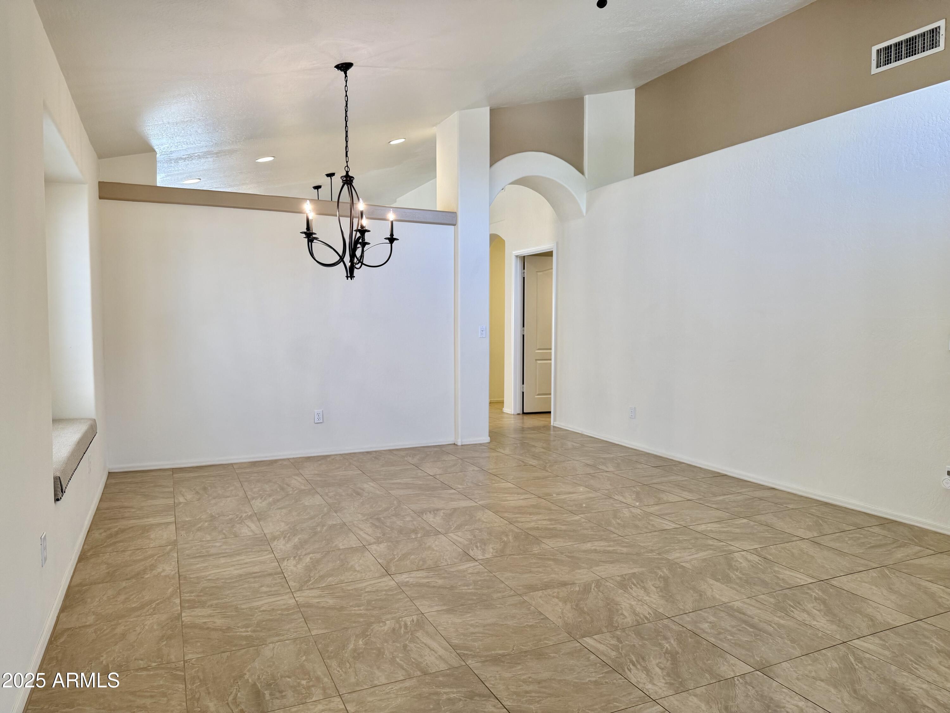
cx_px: 475
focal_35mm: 24
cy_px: 356
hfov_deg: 71.6
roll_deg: -0.3
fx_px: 659
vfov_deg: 56.8
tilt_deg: -2.6
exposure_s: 1/120
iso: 160
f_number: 1.78
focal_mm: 6.76
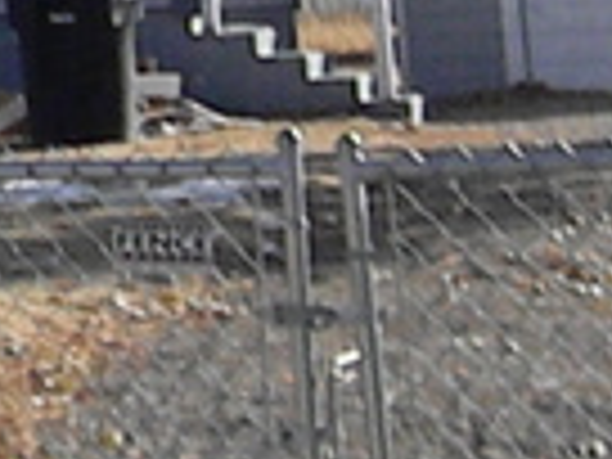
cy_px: -410
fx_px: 2917
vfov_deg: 8.6
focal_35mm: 165
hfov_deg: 11.5
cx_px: -324
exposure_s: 1/1030
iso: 651
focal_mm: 6.4
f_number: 7.4
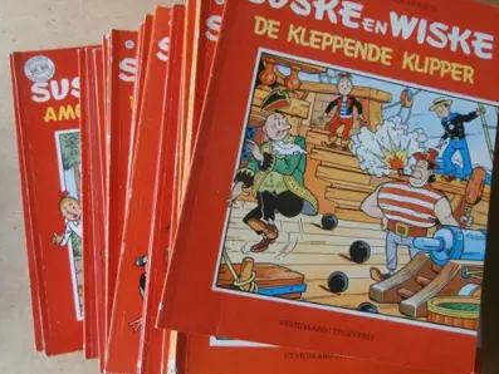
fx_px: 418
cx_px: 249
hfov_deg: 61.6
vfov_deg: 48.2
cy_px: 166
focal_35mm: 29
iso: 200
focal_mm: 4.2
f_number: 3
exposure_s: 1/20
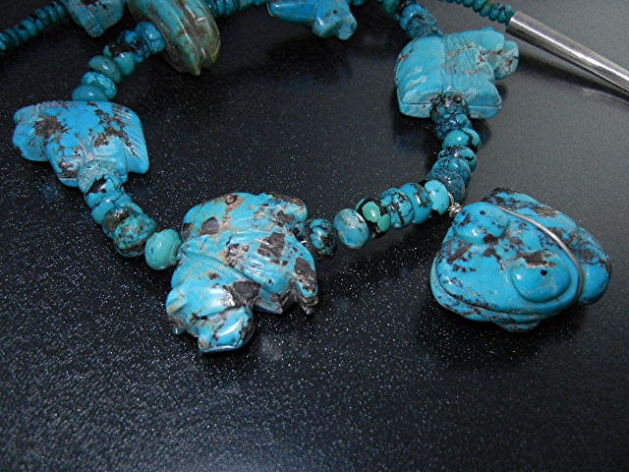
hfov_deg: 54.0
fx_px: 618
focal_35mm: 34
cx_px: 314
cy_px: 236
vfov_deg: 41.8
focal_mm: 6.2
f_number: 7.2
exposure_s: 1/30
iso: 800
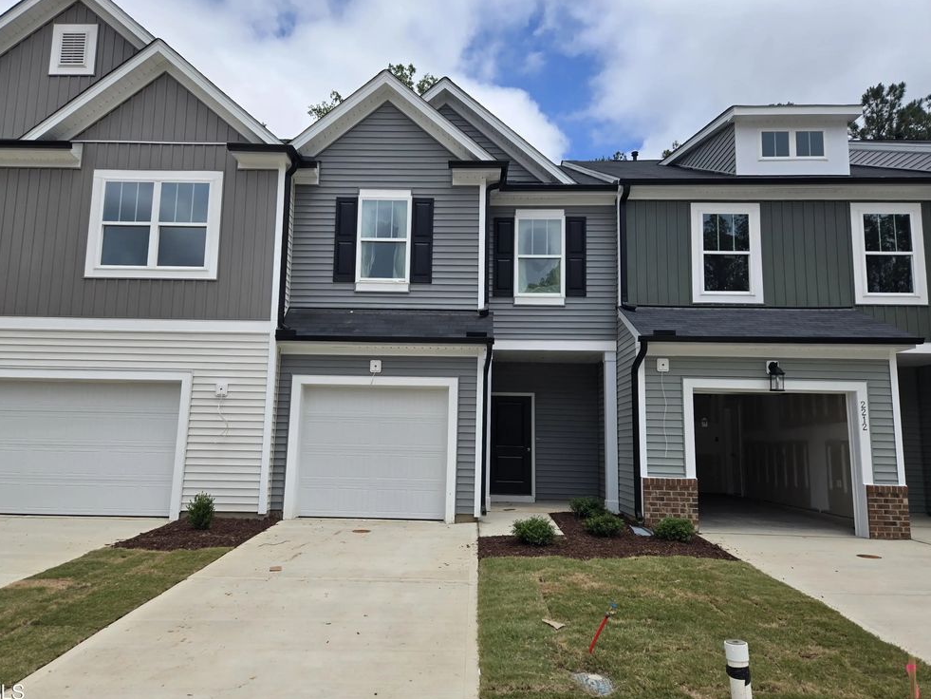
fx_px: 646
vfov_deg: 56.8
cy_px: 361
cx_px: 453
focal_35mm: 24
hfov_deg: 71.6
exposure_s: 1/2410
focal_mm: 5.4
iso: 25
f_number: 1.8
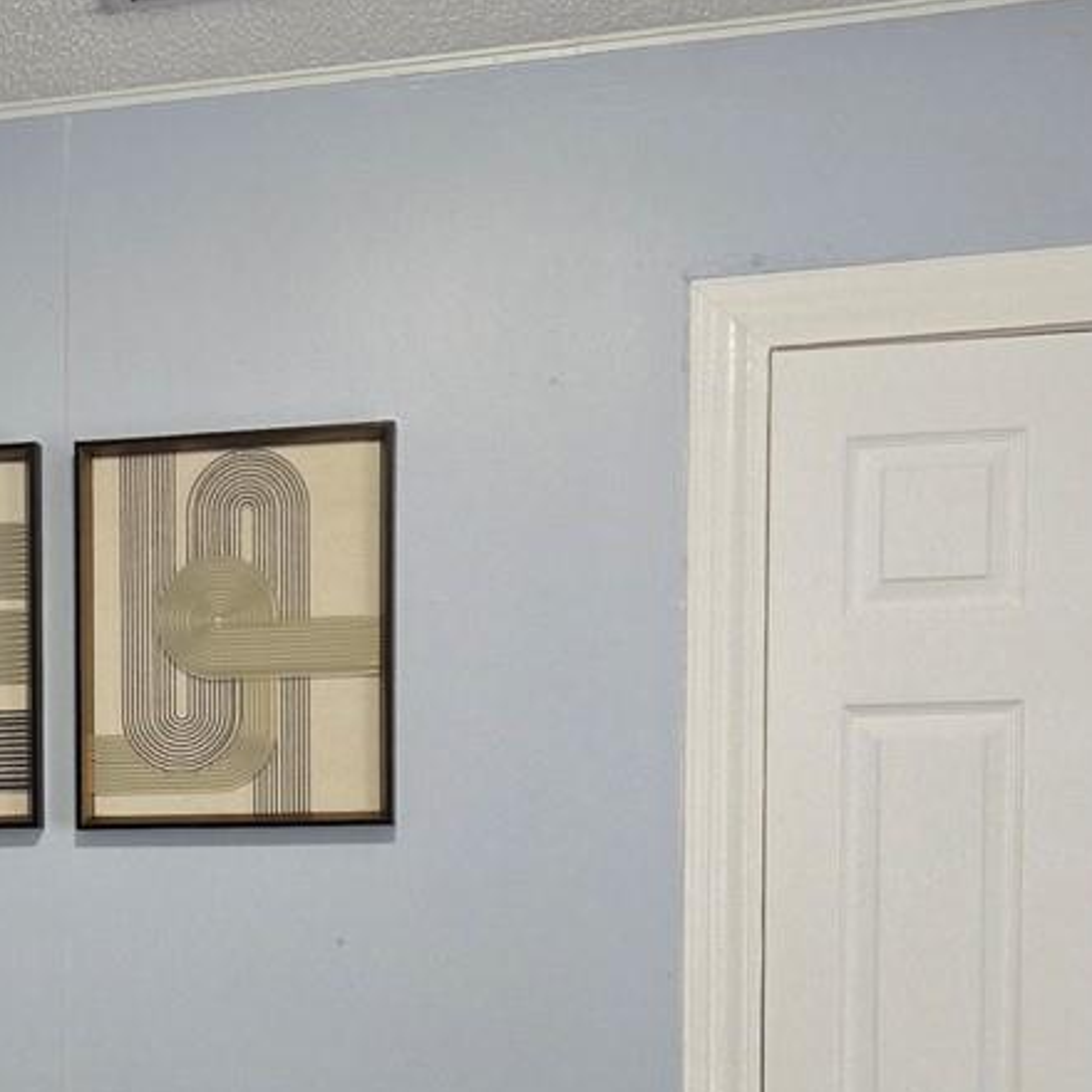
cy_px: 1008
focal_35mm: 74
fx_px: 2641
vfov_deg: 22.7
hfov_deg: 21.6
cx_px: -226
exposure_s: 1/120
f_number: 1.8
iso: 500
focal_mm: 5.4
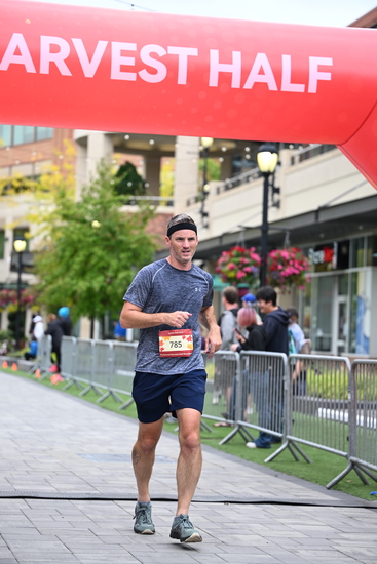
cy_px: 282
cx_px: 188
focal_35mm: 88
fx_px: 1381
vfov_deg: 23.1
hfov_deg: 15.5
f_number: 2.8
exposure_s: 1/2000
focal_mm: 88
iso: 640
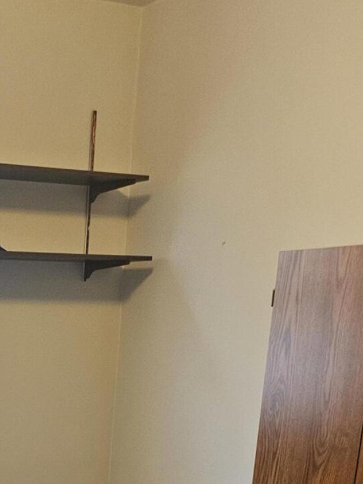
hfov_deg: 21.7
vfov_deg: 26.5
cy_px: 596
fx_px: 895
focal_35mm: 64
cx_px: -40
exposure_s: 1/120
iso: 640
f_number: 1.7
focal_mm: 6.3
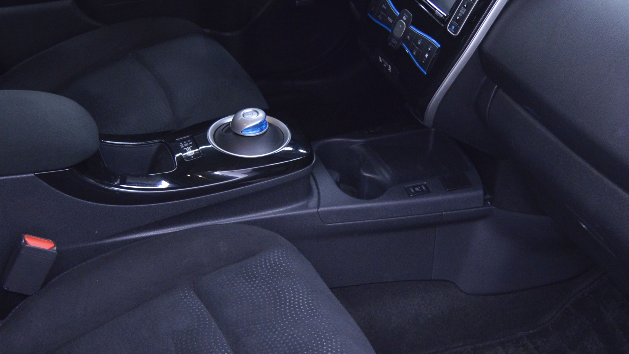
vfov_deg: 21.1
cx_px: 337
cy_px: 201
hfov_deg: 36.6
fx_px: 951
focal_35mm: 57
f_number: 3.5
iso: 800
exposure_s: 1/20
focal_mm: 18
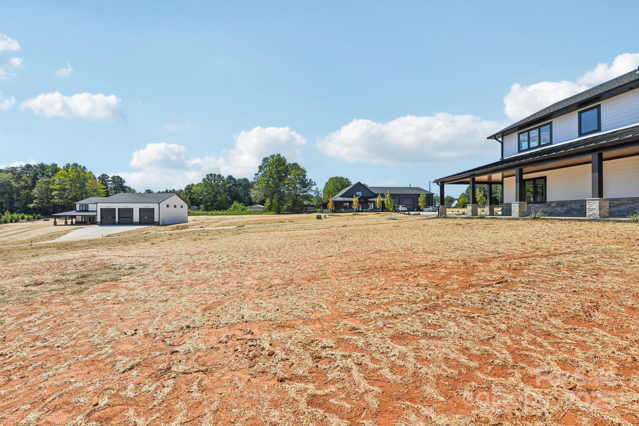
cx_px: 320
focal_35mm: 15
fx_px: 266
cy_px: 213
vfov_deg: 77.4
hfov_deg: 100.4
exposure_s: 1/1000
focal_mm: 15
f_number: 9
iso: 200
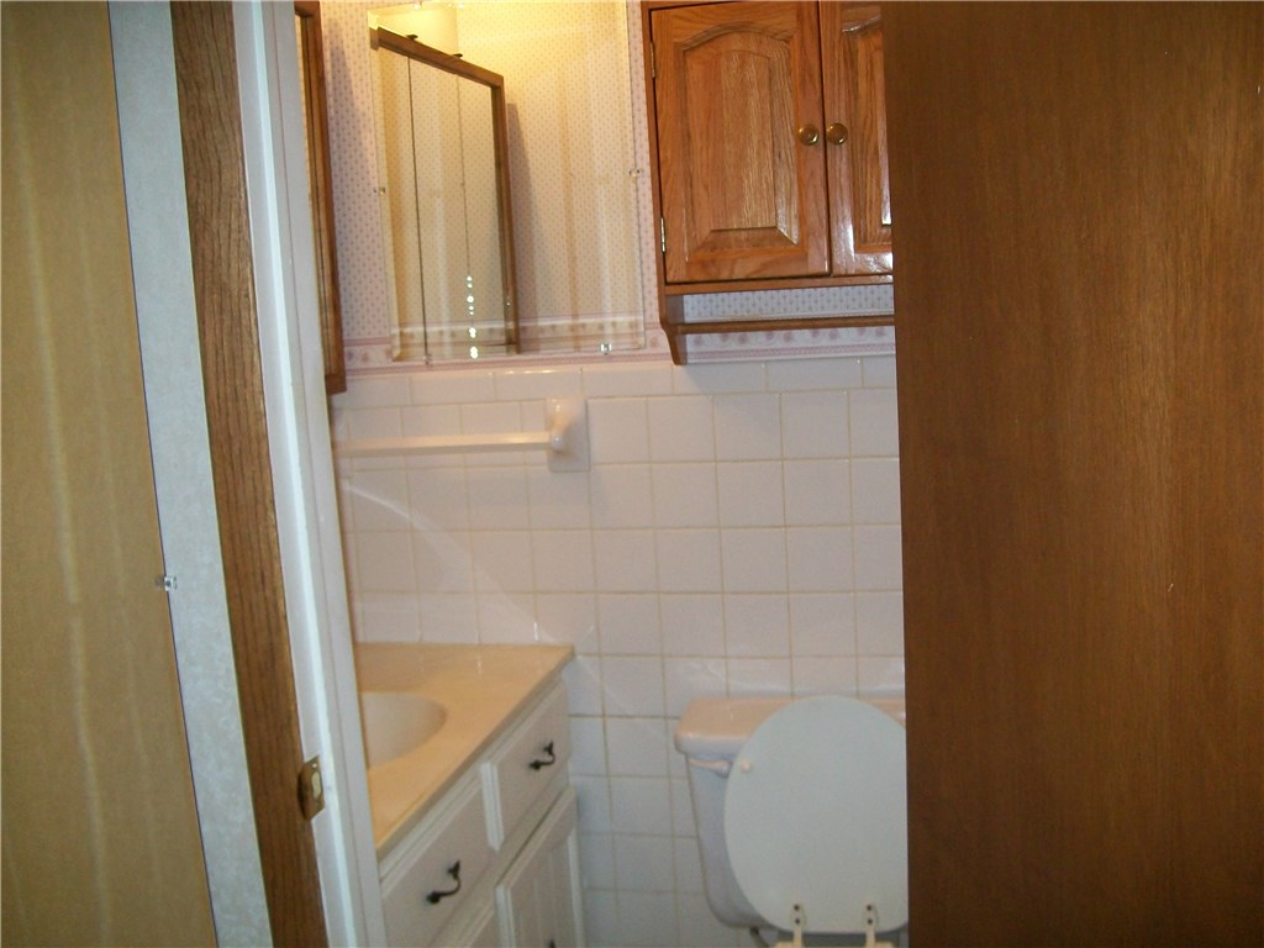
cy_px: 474
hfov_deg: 54.0
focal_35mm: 34
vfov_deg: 41.8
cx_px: 632
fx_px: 1242
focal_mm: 6.1
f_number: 2.7
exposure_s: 1/60
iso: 160
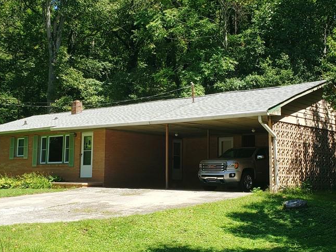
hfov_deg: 45.7
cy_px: 132
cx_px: 150
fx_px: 398
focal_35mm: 41
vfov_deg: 35.1
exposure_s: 1/873
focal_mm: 4.3
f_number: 2.4
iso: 50
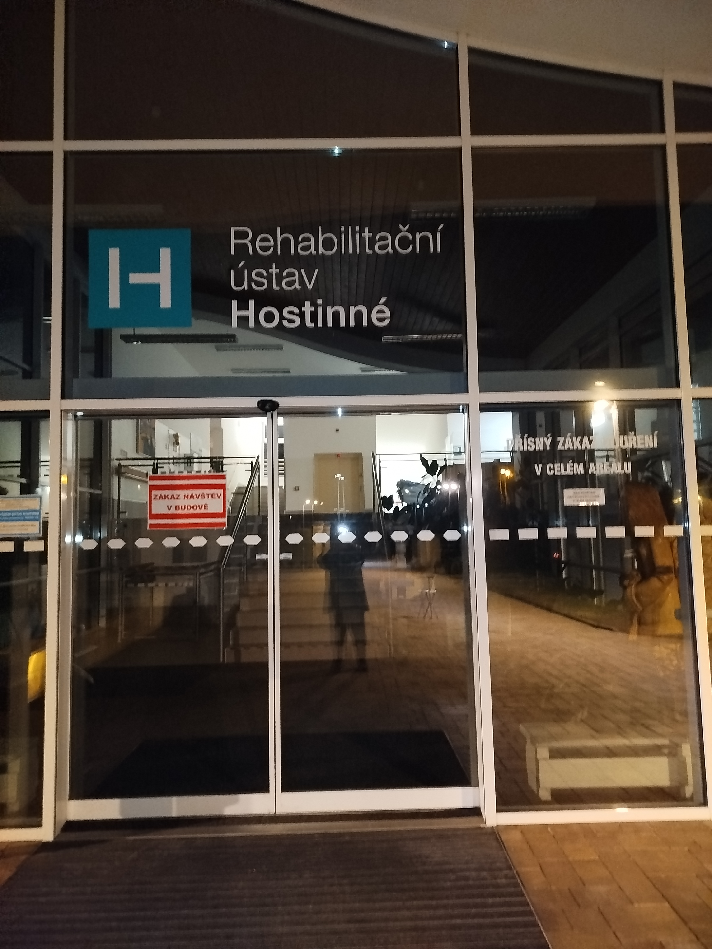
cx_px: 356
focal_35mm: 24
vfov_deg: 71.6
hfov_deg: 56.8
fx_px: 658
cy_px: 474
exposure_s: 1/10
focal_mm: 5.31
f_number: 1.7
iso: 1000
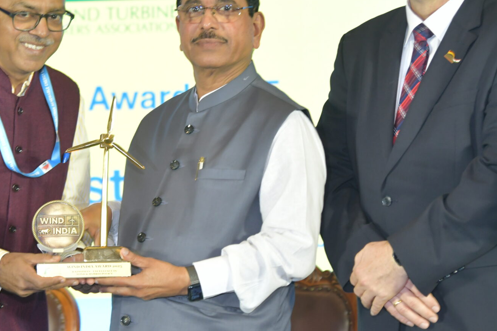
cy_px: 109
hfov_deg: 16.0
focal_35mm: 127
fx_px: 1754
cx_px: 112
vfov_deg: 10.8
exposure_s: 1/160
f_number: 5
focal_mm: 65
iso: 1250
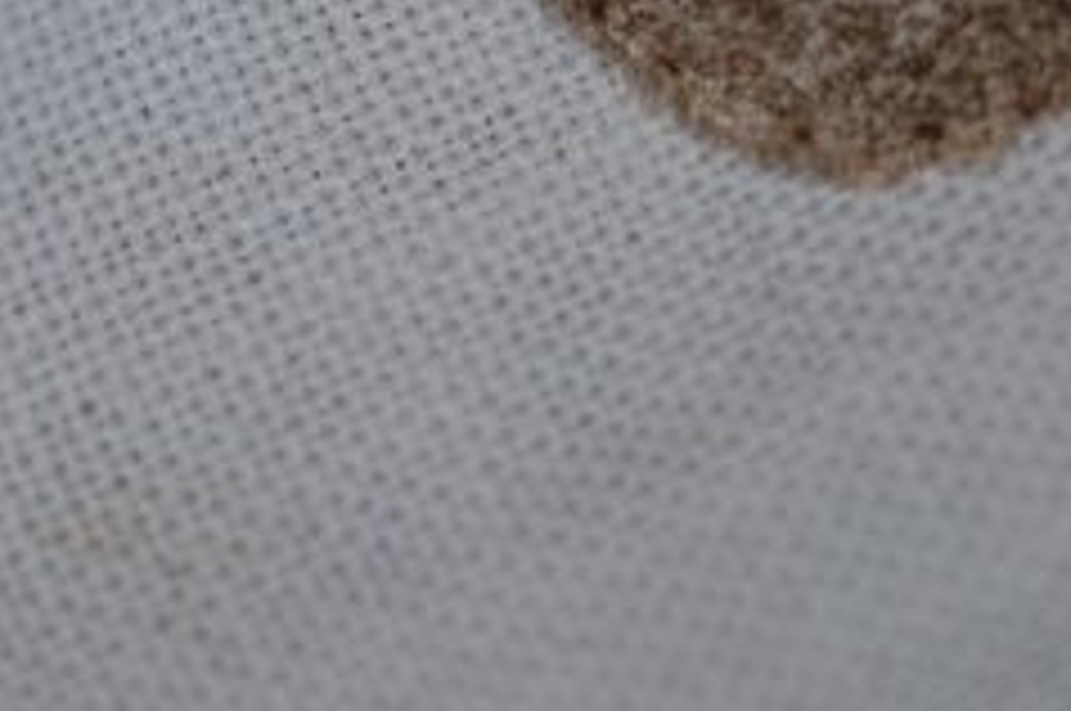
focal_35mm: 636
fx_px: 18896
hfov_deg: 3.2
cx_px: 684
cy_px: -508
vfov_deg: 2.2
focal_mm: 105
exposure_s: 1/250
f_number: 3.8
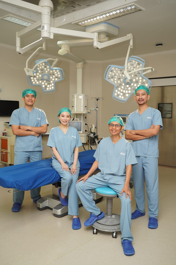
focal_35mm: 35
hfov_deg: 37.9
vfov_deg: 54.4
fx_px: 257
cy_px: 132
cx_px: 88
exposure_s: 1/200
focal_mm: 35
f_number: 4
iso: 320
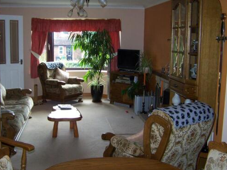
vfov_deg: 32.2
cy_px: 78
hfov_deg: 42.0
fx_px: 295
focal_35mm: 45
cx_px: 99
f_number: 2.8
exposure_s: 1/60
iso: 160
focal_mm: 6.3
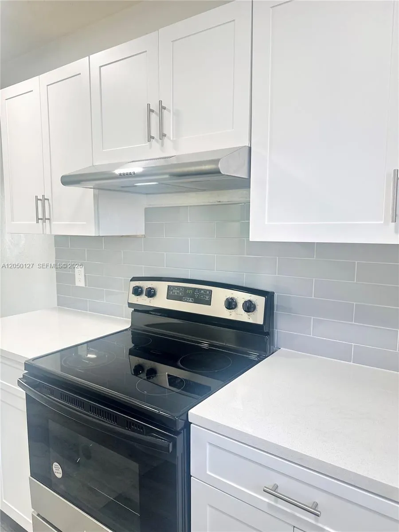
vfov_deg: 71.6
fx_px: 369
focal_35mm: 24
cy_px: 266
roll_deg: -0.4
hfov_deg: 56.8
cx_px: 200
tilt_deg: -4.9
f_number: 1.78
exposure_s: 1/120
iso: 200
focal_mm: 6.86
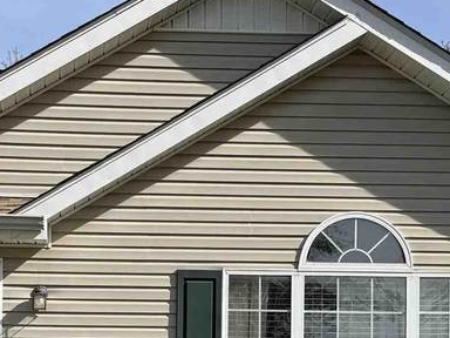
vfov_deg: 17.7
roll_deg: -1.8
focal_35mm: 80
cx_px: 142
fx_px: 1040
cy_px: 379
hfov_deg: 24.3
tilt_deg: +0.7
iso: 80
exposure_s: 1/4975
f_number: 1.78
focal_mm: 6.76
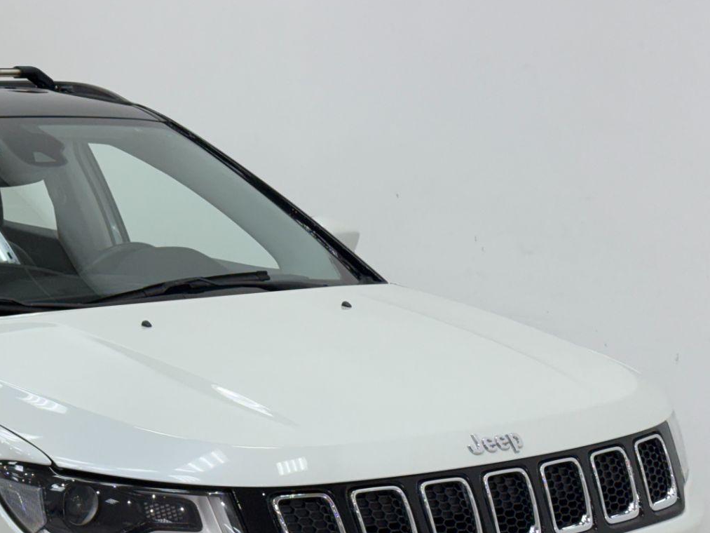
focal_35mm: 91
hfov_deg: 21.1
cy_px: 489
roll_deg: +1.0
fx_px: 1867
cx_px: 65
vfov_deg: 16.0
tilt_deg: -11.9
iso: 80
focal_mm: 6.76
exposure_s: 1/147
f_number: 1.78
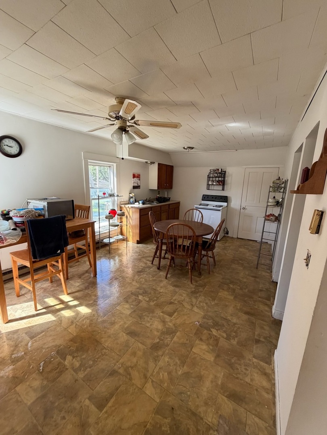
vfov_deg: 102.1
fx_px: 176
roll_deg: -4.1
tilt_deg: -9.8
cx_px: 164
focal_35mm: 14
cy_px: 218
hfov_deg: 85.7
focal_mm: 2.22
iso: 160
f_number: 2.2
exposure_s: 1/121
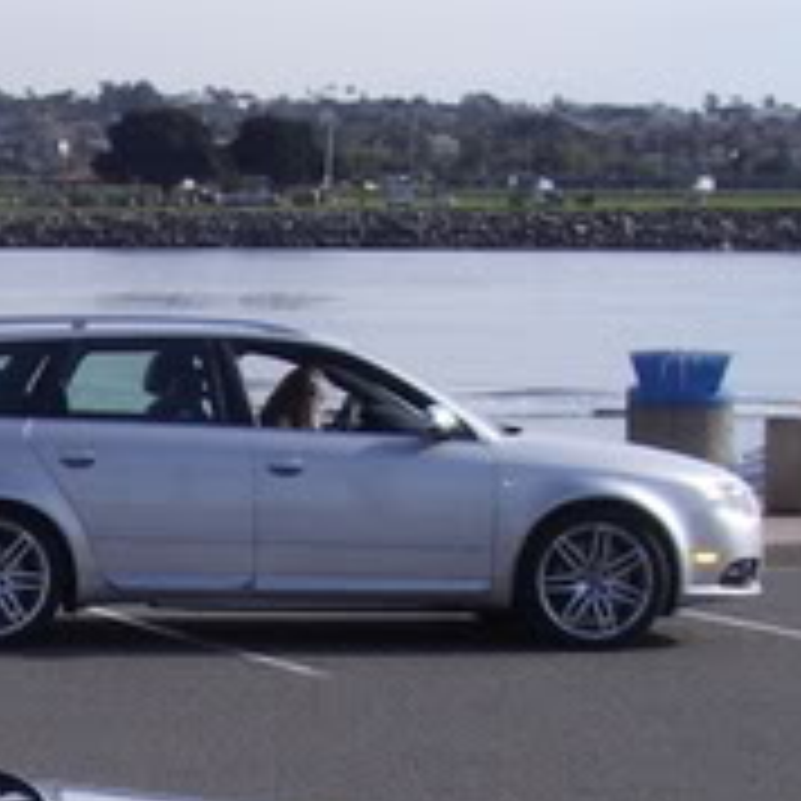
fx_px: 3953
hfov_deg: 10.9
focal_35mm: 151
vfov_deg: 11.5
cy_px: 590
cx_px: -590
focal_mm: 6.3
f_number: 6.6
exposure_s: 1/320
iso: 100
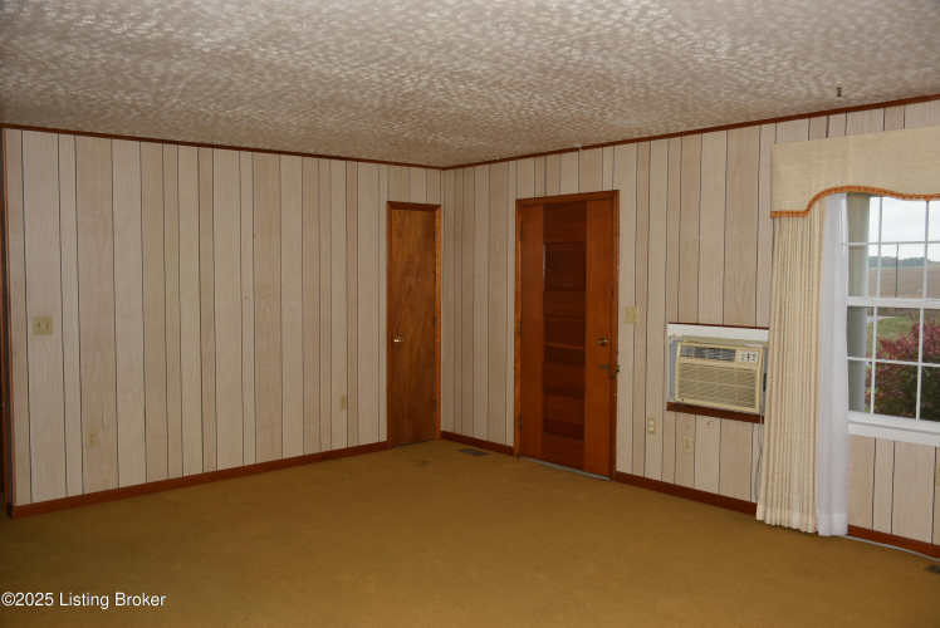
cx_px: 470
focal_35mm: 30
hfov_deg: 61.9
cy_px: 314
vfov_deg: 43.7
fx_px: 784
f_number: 3.5
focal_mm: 20
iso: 250
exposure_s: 1/60
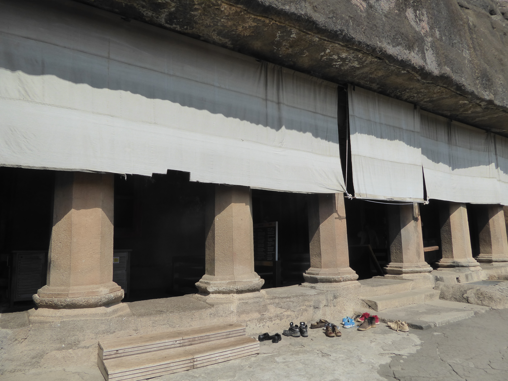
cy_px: 190
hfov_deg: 69.4
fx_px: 367
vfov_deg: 54.9
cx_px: 254
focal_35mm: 25
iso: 160
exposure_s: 1/640
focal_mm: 4.3
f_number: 5
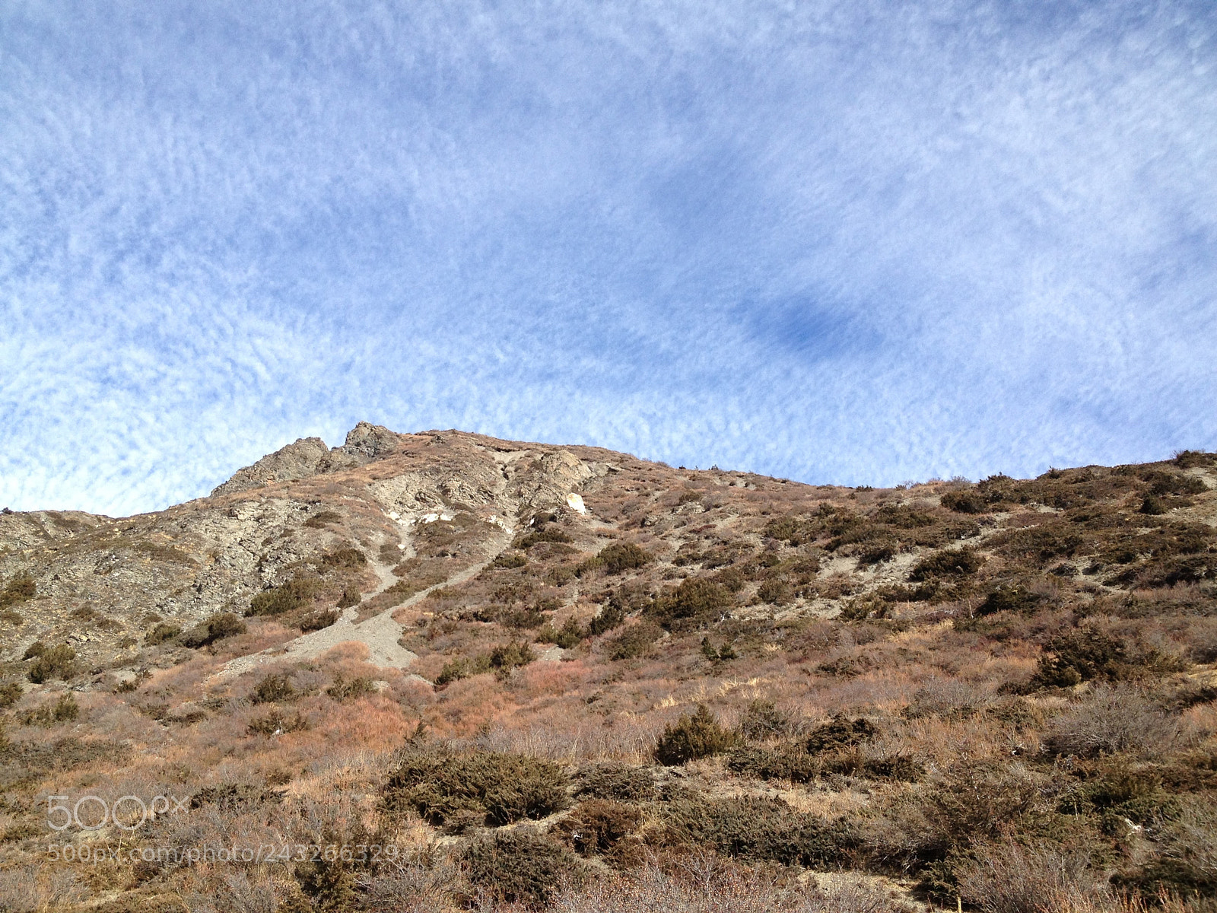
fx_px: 1231
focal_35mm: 35
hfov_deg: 52.6
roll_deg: -3.8
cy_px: 456
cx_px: 608
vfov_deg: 40.7
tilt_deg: +34.5
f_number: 2.4
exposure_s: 1/812
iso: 50
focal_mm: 4.28
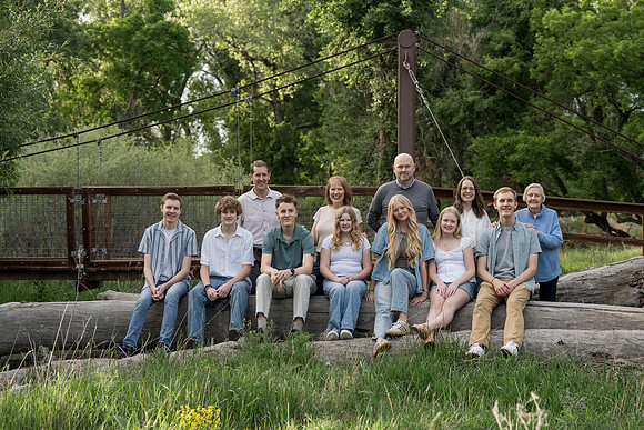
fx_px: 1252
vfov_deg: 19.5
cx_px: 322
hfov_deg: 28.8
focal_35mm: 70
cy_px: 215
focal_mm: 70
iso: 200
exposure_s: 1/250
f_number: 4
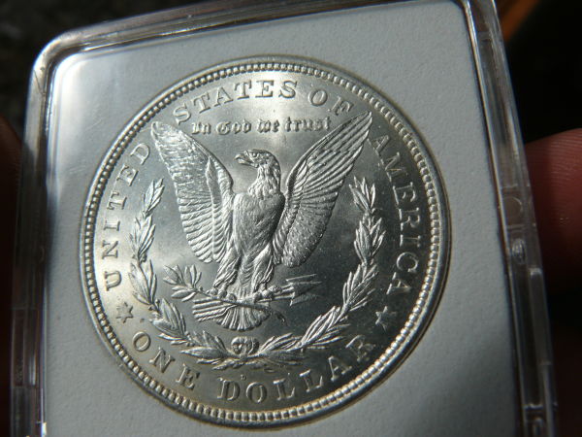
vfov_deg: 40.7
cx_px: 291
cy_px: 218
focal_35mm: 35
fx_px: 588
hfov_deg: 52.6
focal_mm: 7.4
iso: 100
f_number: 5.6
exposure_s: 1/320
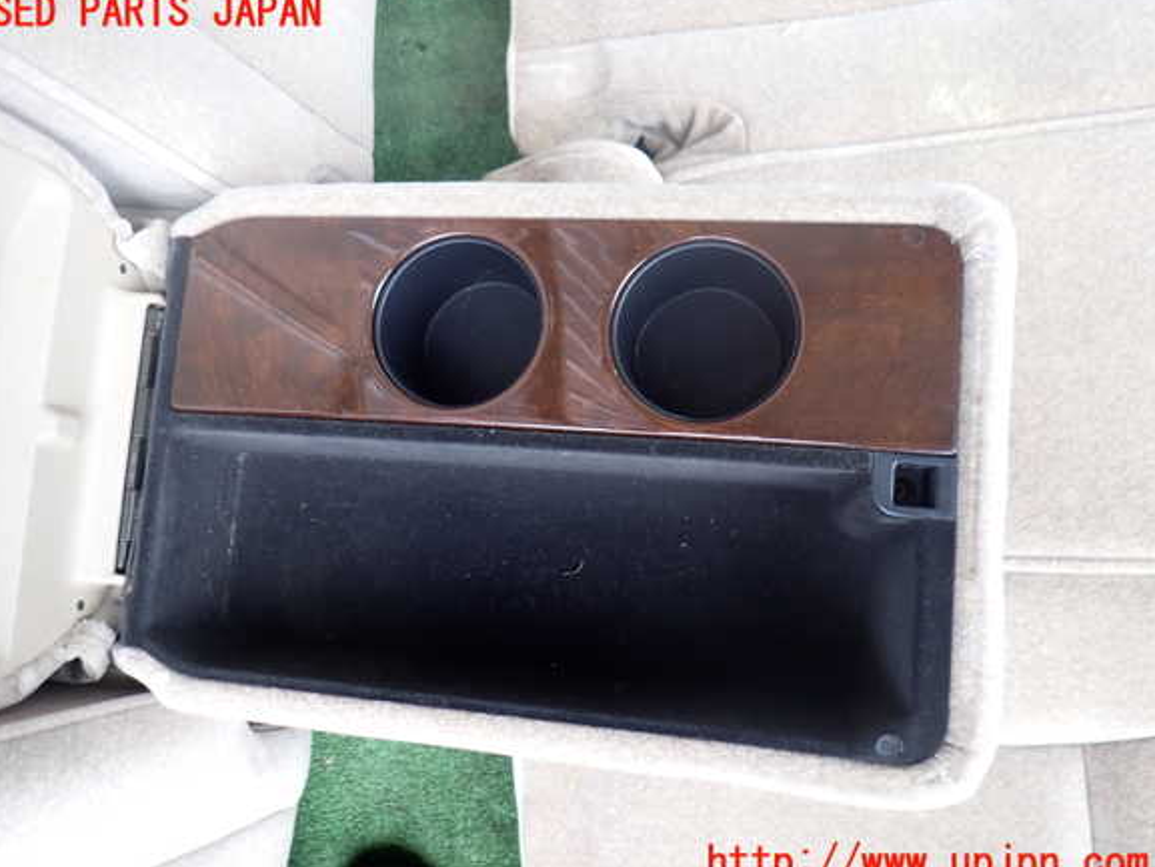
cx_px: 558
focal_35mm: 26
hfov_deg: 67.3
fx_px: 868
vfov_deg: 53.1
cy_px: 439
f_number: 2
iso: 160
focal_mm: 4.5
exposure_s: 1/125
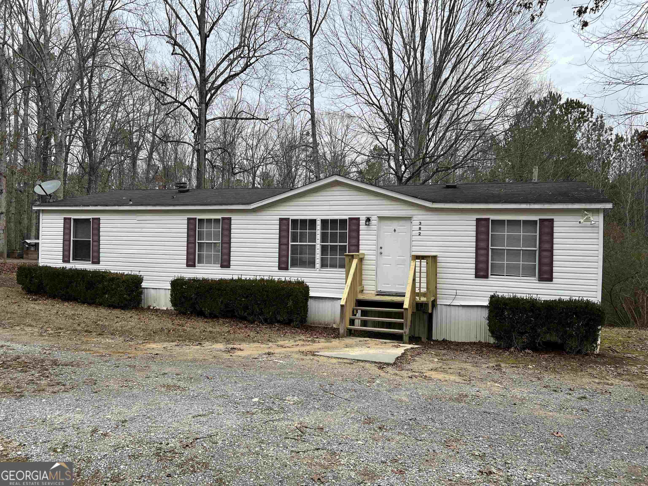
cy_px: 243
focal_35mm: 26
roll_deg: -1.0
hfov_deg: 67.3
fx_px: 487
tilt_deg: -0.7
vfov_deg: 53.1
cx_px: 324
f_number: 1.5
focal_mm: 5.7
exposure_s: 1/1295
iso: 50
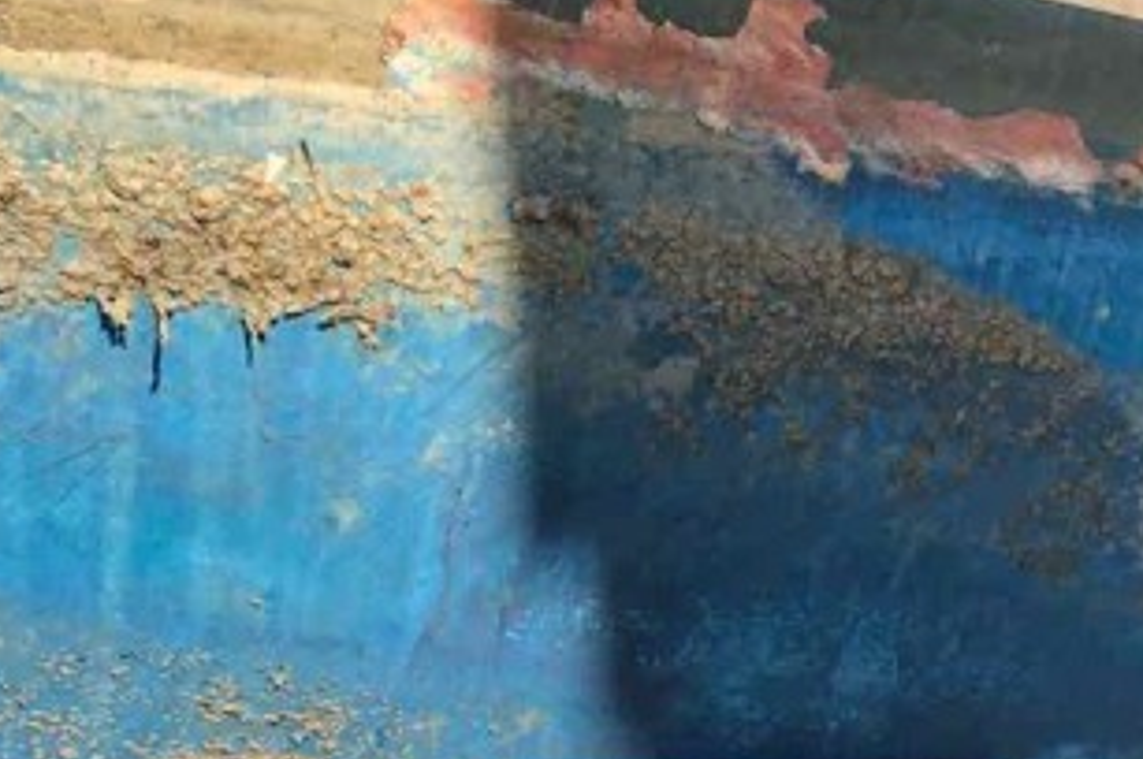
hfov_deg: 23.7
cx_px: 1456
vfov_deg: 16.7
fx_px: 2410
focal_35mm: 76
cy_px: 1038
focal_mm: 3.99
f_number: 1.8
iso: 20
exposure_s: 1/457
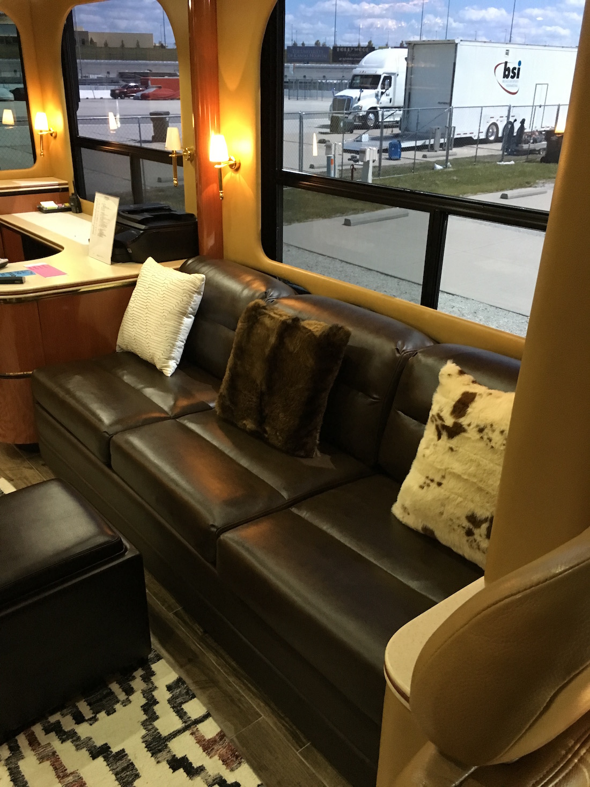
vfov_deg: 61.7
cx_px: 295
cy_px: 394
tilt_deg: -23.7
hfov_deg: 48.2
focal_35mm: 29
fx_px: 659
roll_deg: +0.1
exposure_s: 1/20
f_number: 2.2
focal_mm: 4.15
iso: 200
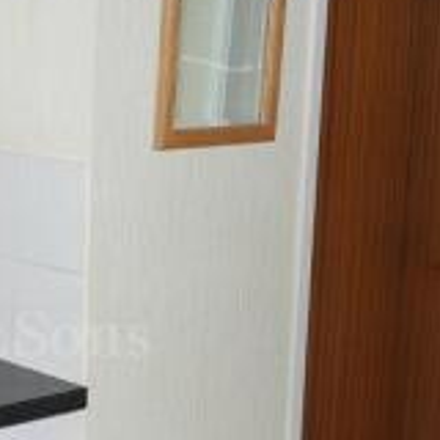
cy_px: 340
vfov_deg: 19.1
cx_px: -25
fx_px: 1294
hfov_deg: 18.7
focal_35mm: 90
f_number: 2.5
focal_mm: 14
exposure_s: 1/60
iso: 200
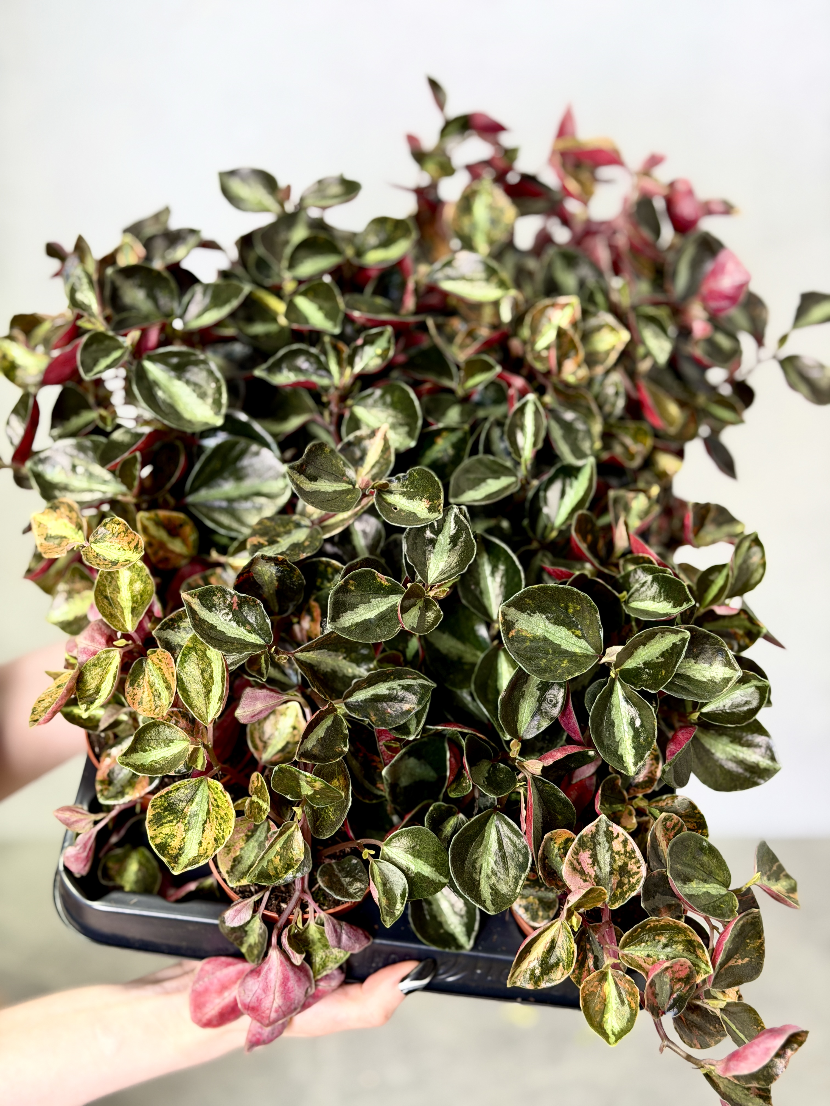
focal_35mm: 48
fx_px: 1535
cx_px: 415
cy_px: 553
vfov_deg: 39.7
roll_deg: -0.2
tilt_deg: -17.4
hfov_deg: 30.3
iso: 100
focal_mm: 6.76
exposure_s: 1/73
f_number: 1.78
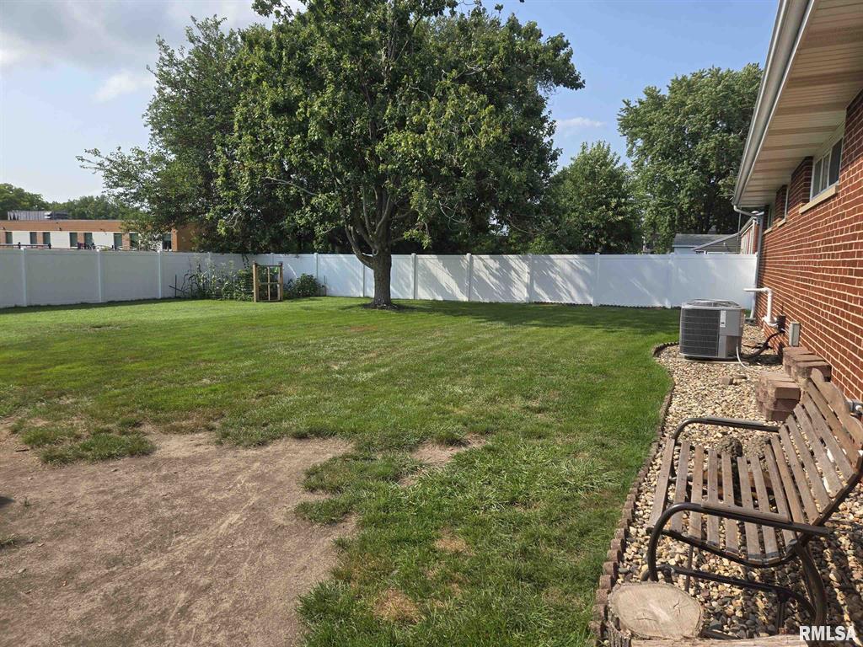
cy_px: 324
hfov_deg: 73.9
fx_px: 573
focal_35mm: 23
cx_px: 432
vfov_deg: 58.9
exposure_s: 1/1402
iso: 25
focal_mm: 5.4
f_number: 1.8
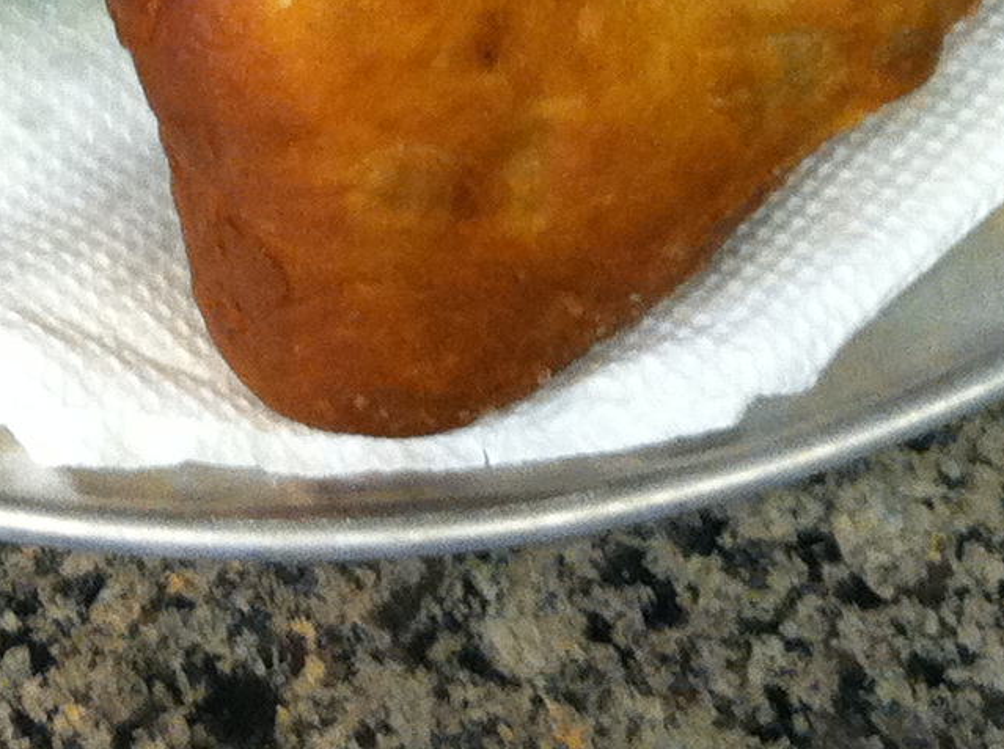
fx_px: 4112
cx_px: 374
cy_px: -721
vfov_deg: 9.7
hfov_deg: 13.9
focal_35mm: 142
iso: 160
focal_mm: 3.85
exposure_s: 1/15
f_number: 2.8
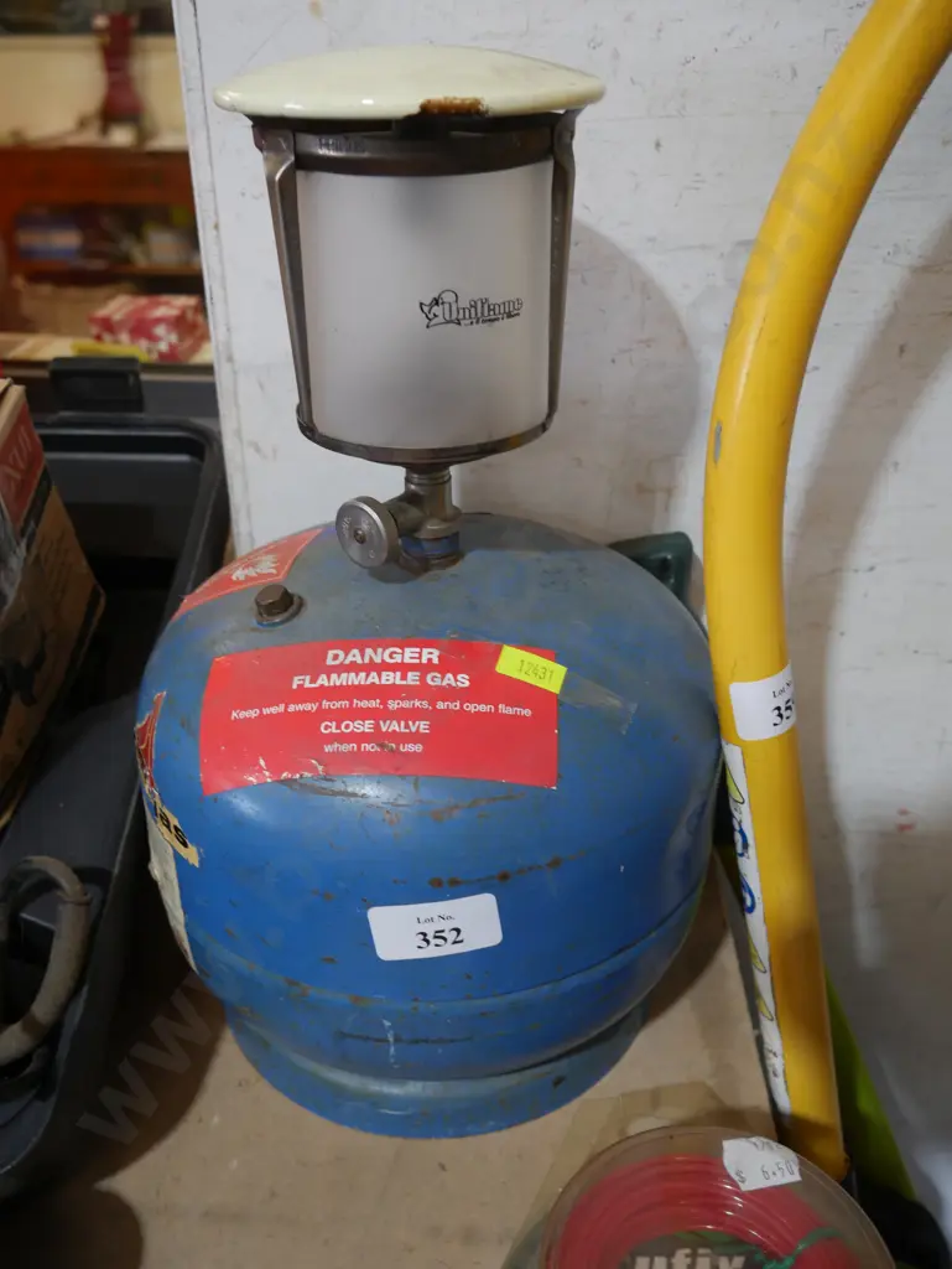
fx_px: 1099
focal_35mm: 30
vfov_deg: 59.9
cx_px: 476
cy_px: 634
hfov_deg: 46.8
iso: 500
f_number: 3.6
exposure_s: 1/60
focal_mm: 15
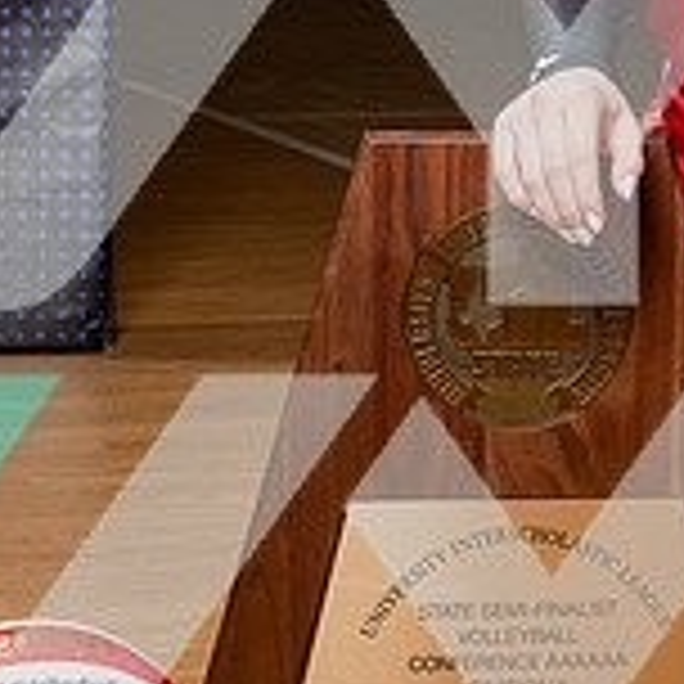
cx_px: 640
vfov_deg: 11.7
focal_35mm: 148
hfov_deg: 11.7
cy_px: 75
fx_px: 3309
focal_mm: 41
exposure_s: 1/250
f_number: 8
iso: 100
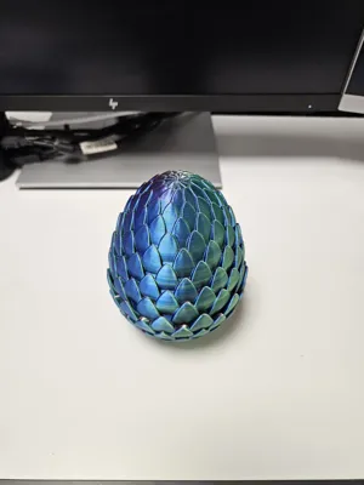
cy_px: 242
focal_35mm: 23
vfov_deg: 73.9
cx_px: 182
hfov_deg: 58.9
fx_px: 322
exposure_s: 1/100
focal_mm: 5.4
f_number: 1.8
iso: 160
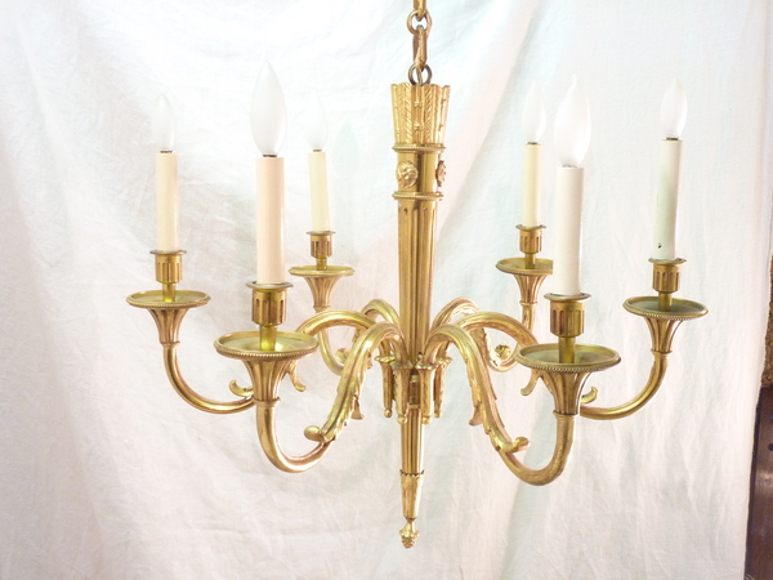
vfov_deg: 34.3
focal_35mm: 42
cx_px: 386
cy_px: 290
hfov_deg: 44.8
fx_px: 938
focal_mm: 6.9
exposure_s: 1/15
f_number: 3.7
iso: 400
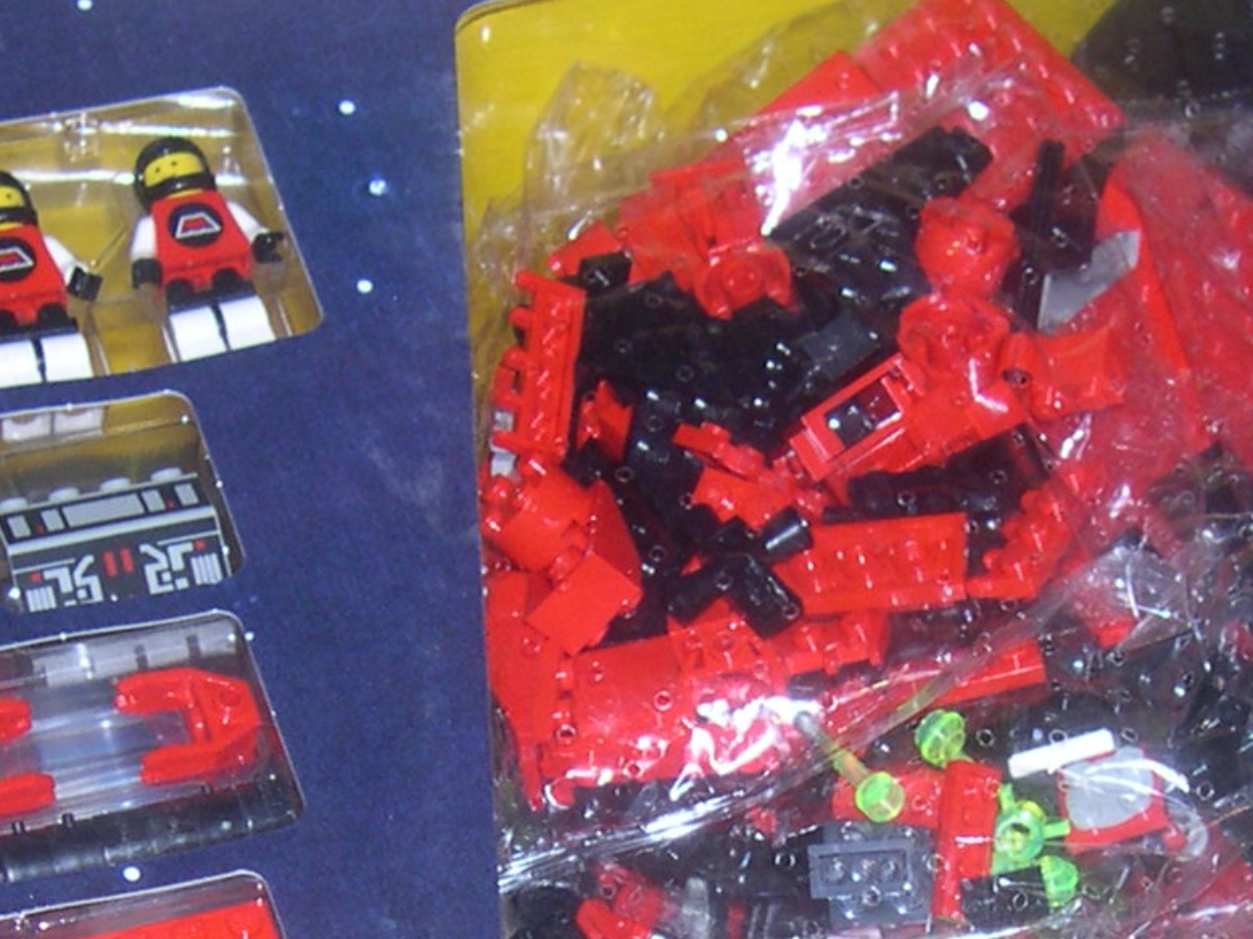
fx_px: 4017
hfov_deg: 17.7
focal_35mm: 111
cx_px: 741
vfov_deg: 13.2
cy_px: 928
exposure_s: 1/60
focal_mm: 8
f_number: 2.8
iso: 100
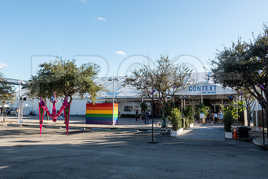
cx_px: 134
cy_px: 90
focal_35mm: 32
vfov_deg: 41.1
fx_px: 238
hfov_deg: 58.7
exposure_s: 1/80
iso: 400
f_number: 6.3
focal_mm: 11.56
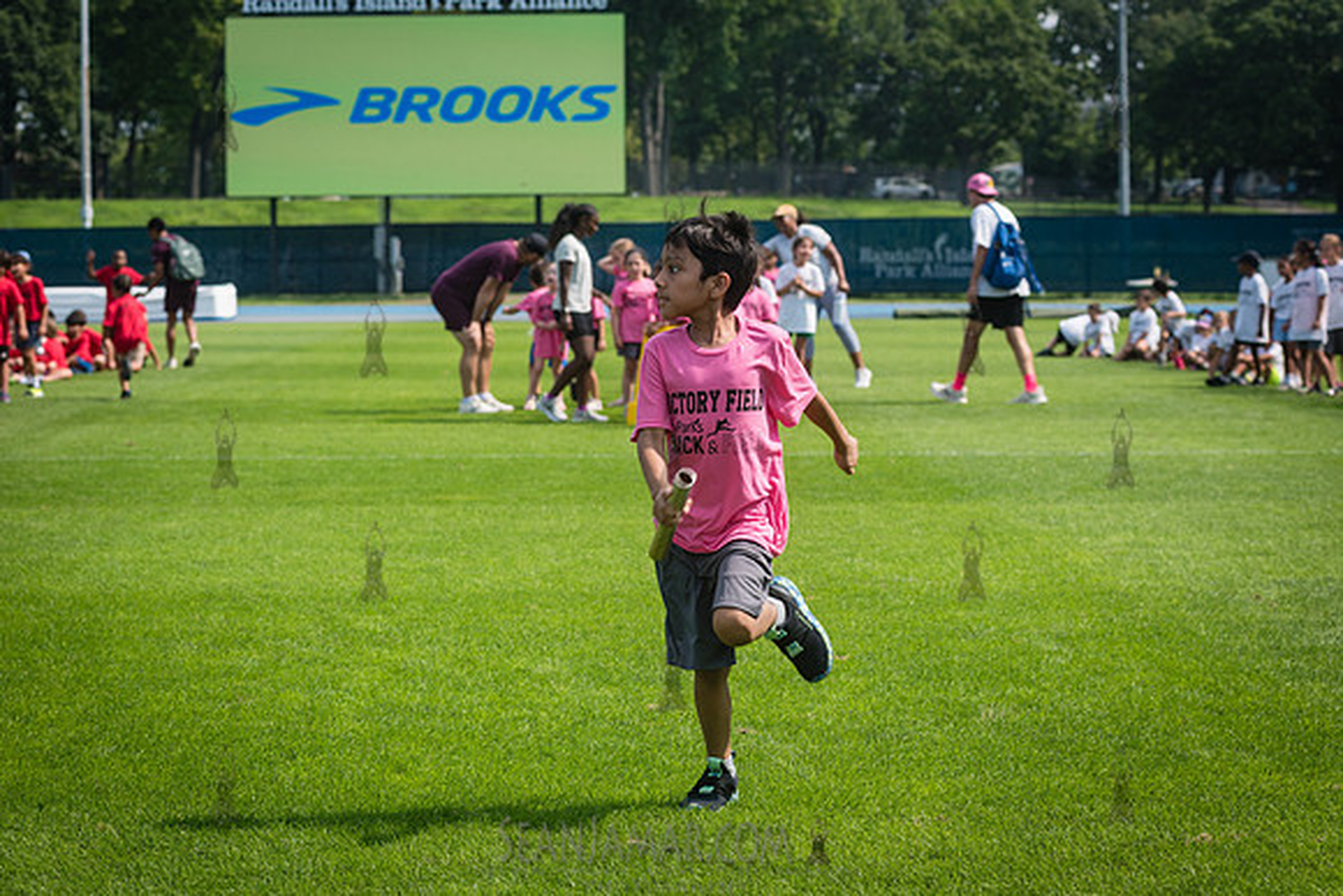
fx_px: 3780
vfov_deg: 13.5
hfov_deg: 20.1
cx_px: 670
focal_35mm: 101
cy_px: 448
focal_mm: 92
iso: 160
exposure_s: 1/640
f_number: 5.6
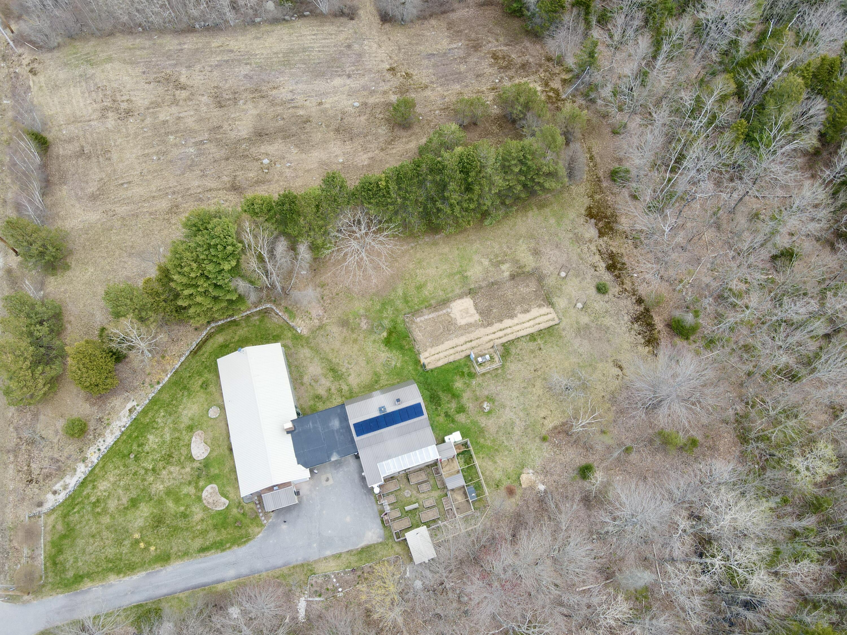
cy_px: 318
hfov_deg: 71.6
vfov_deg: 56.8
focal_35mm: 24
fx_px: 587
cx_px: 424
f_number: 2.8
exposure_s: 1/200
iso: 100
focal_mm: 4.5
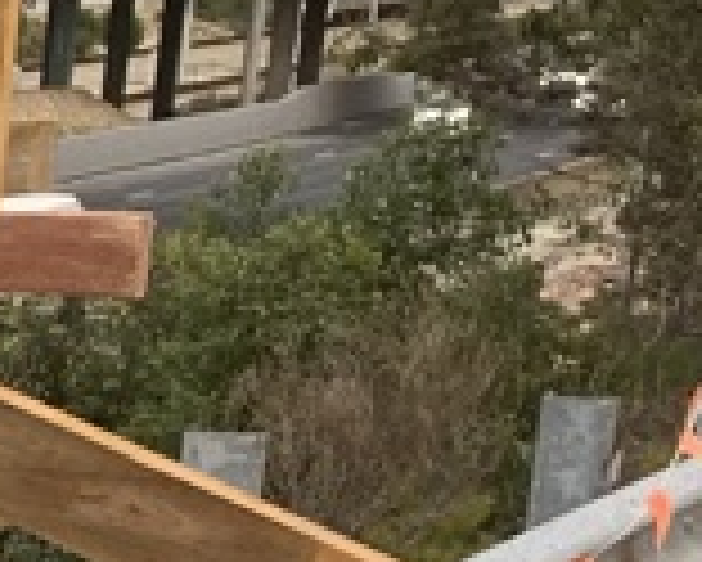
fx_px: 4054
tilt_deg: -15.6
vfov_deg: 7.5
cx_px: -1490
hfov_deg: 8.2
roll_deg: -0.8
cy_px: 1245
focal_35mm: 195
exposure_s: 1/311
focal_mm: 4.25
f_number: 1.8
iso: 25
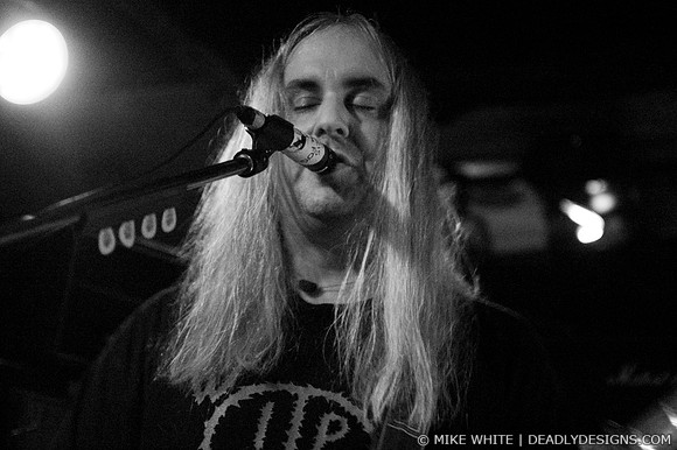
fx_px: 1973
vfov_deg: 13.0
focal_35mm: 105
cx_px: 338
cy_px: 225
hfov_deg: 19.5
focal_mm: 70
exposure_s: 1/25
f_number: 2.8
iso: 1600
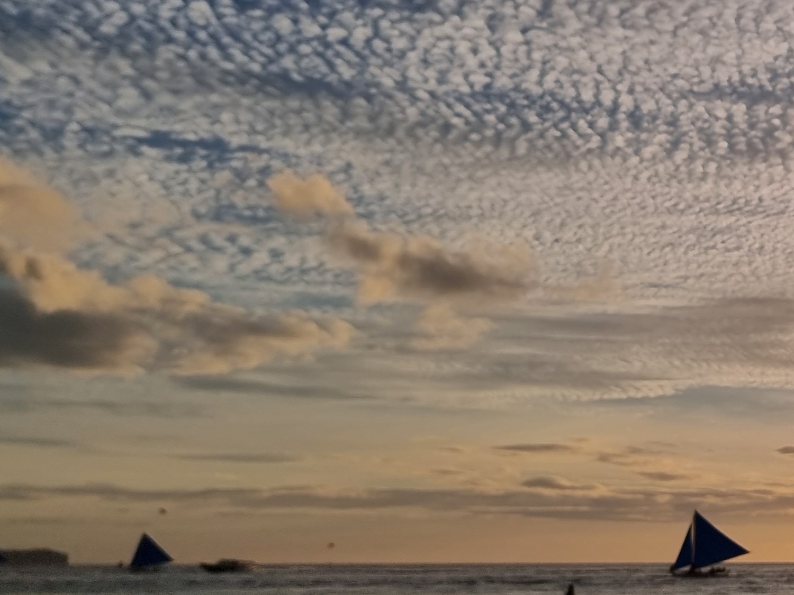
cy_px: 296
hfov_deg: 26.1
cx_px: 1016
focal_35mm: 64
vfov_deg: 22.9
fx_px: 1468
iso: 50
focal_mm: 6.7
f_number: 1.8
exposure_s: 1/3680
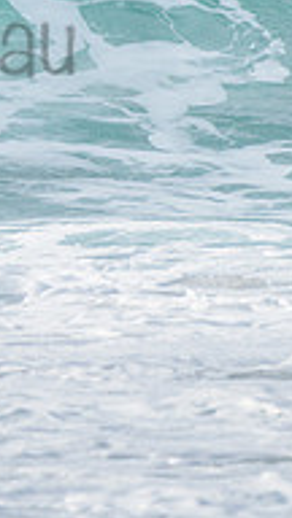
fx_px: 26676
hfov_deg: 0.6
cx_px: -387
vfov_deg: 1.1
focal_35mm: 1938
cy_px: -81
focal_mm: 500
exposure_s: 1/2000
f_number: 5.6
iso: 360
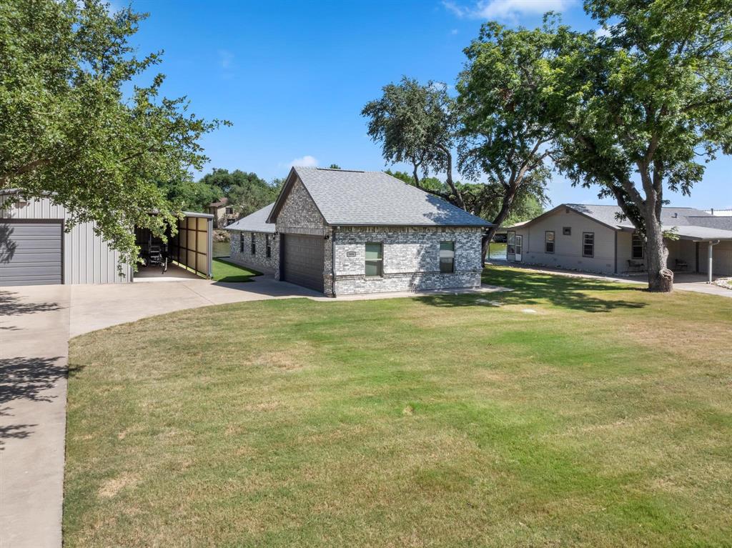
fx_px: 507
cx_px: 366
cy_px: 274
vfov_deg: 56.8
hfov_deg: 71.6
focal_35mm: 24
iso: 200
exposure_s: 1/640
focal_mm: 12.29
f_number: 11
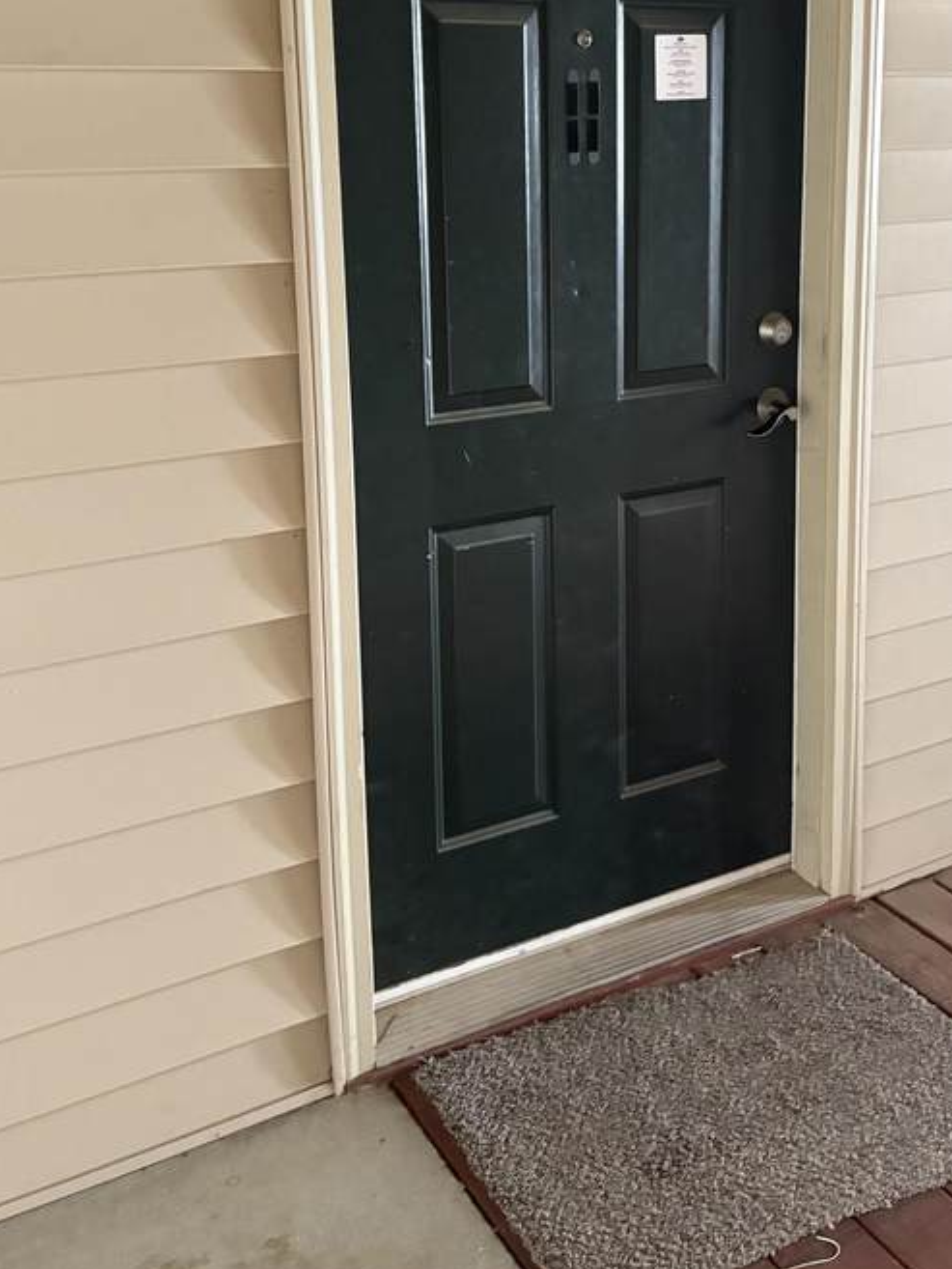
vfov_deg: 47.7
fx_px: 1393
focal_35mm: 38
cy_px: 369
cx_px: 562
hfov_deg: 37.6
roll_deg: +0.8
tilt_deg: -9.4
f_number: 1.6
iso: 500
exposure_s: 1/44
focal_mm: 5.96
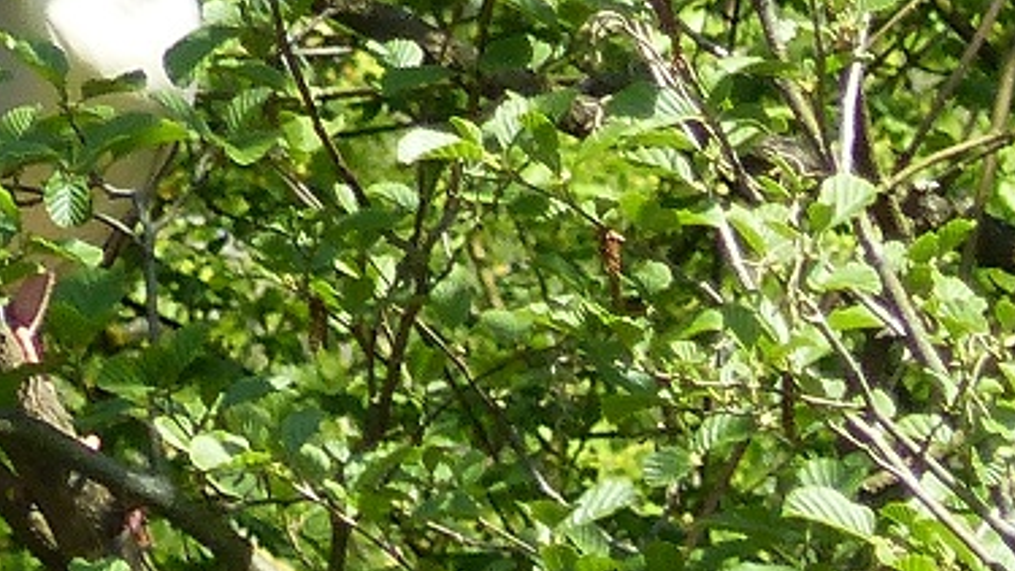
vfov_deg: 0.3
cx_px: 503
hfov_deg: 0.6
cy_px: -27
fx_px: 93747
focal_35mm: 3483
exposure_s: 1/320
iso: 100
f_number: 4
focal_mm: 108
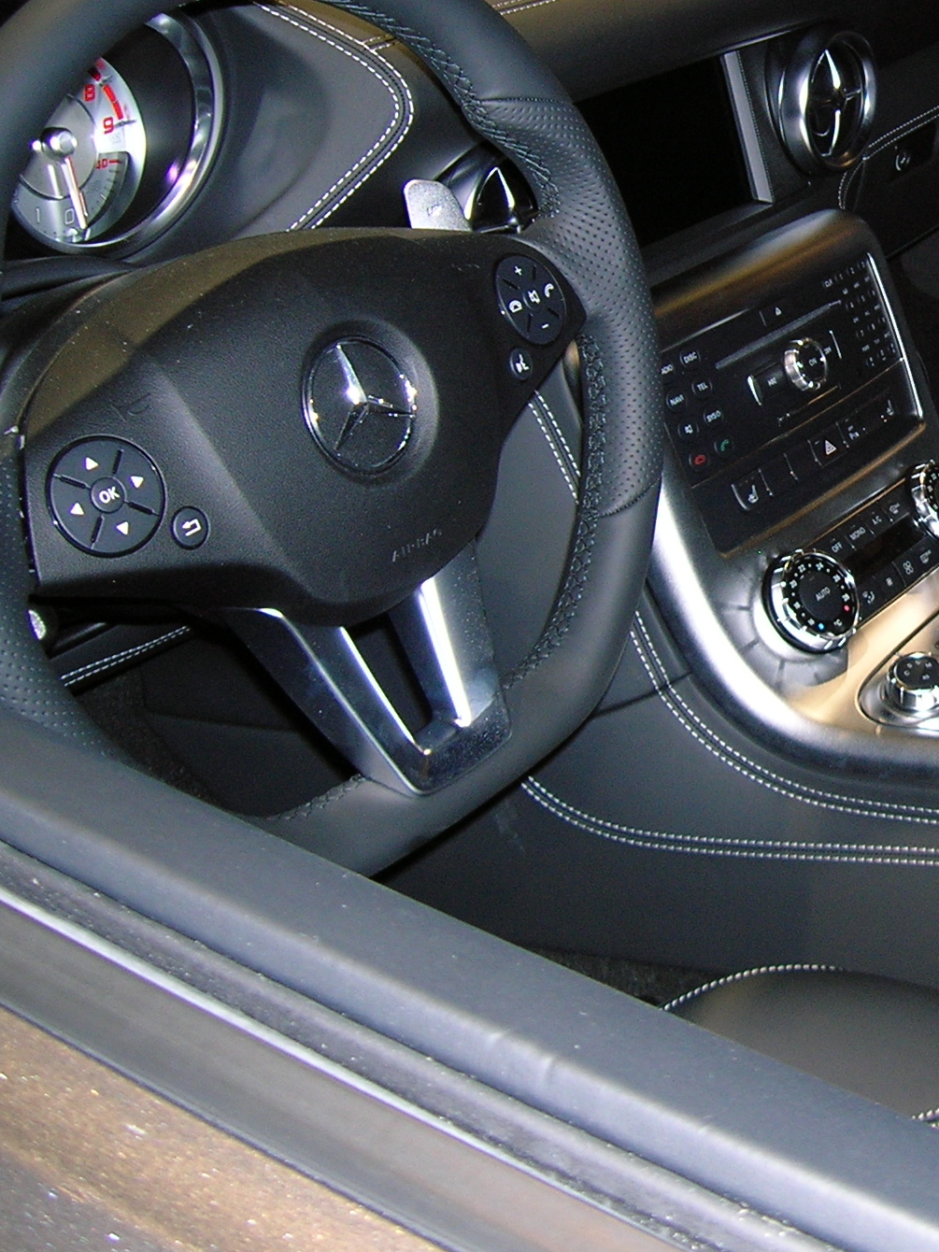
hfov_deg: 23.8
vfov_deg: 33.1
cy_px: 462
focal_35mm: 58
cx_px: 1003
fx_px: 2098
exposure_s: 1/60.1
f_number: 2.9
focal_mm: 5.7
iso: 64
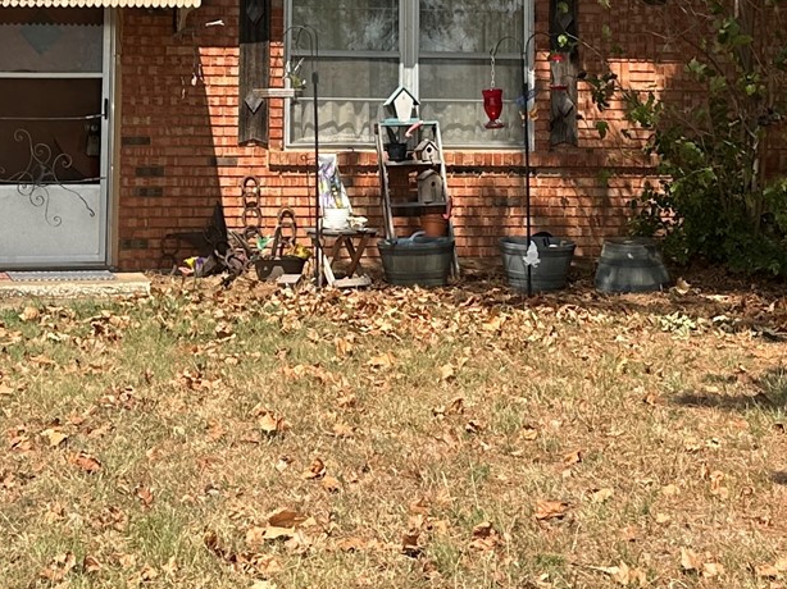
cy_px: -238
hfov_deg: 26.0
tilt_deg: +5.7
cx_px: 397
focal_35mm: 75
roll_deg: -0.6
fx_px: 1704
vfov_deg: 18.0
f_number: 1.78
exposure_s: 1/4184
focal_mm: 6.86
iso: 80
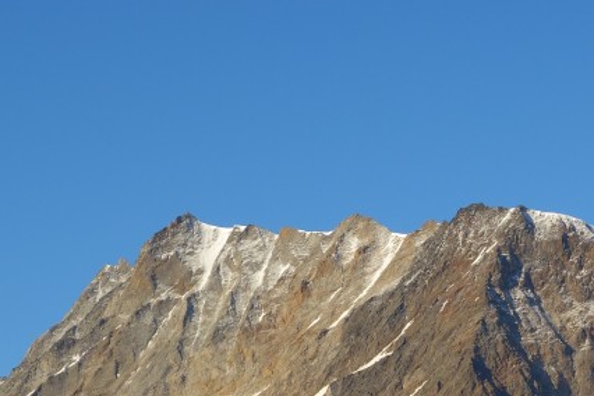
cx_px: 414
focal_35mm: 121
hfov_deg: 16.9
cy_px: 485
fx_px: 1996
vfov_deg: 11.1
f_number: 5.6
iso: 125
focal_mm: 16.01
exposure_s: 1/250
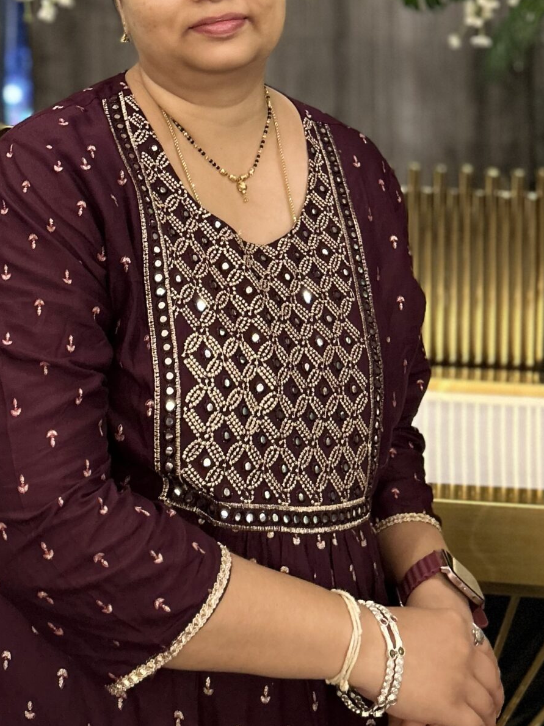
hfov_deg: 26.0
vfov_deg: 31.6
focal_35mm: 56
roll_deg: -0.3
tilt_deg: -0.7
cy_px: -12
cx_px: 221
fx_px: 1174
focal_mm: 5.7
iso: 640
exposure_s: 1/33
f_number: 1.5
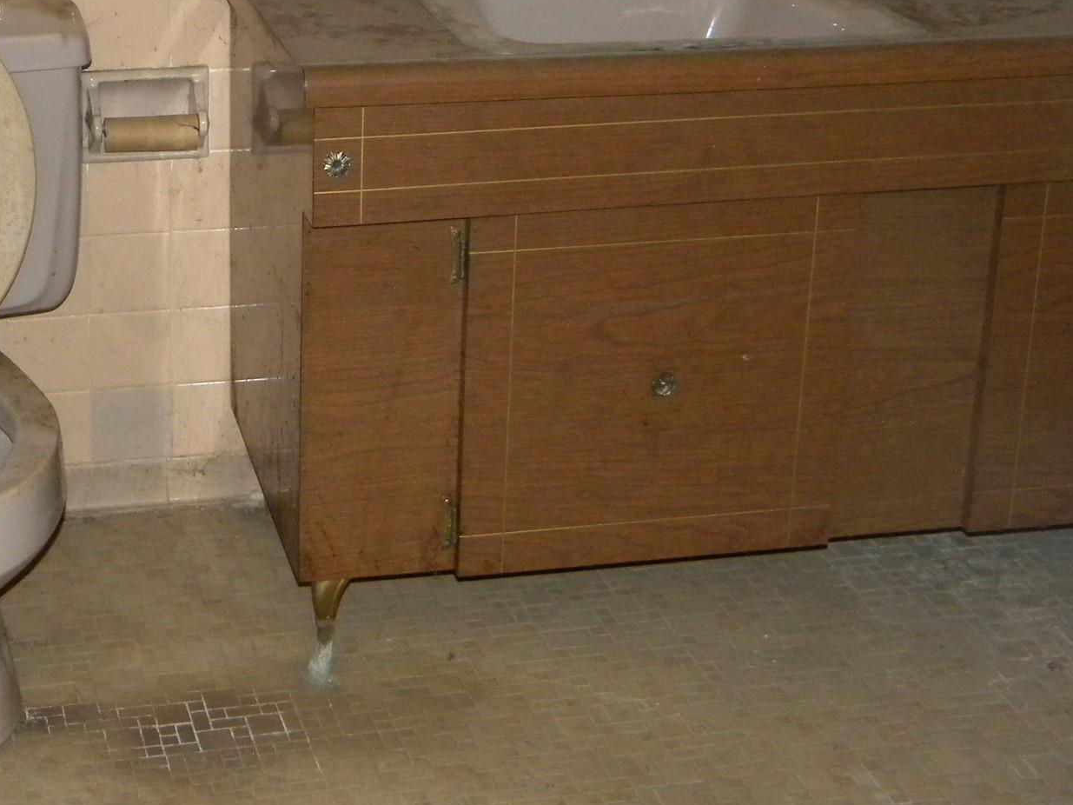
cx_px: 298
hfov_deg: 28.2
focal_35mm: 68
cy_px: 198
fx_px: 2108
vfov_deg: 21.4
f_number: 3.8
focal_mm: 7.3
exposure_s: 1/30
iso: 400
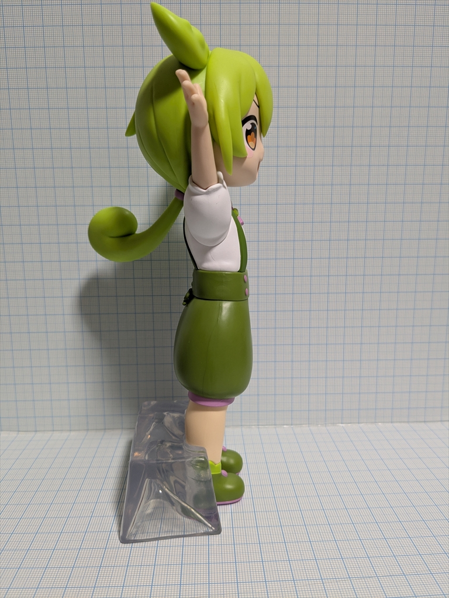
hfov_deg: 51.4
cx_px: 224
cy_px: 299
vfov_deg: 65.3
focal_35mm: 27
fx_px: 467
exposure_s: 1/24
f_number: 1.73
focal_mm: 4.38
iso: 54
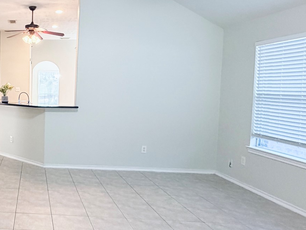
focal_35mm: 33
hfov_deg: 46.2
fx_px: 292
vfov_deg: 42.9
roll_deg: -0.4
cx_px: -2
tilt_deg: -2.8
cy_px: 101
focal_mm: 2.22
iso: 320
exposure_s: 1/60
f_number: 2.2
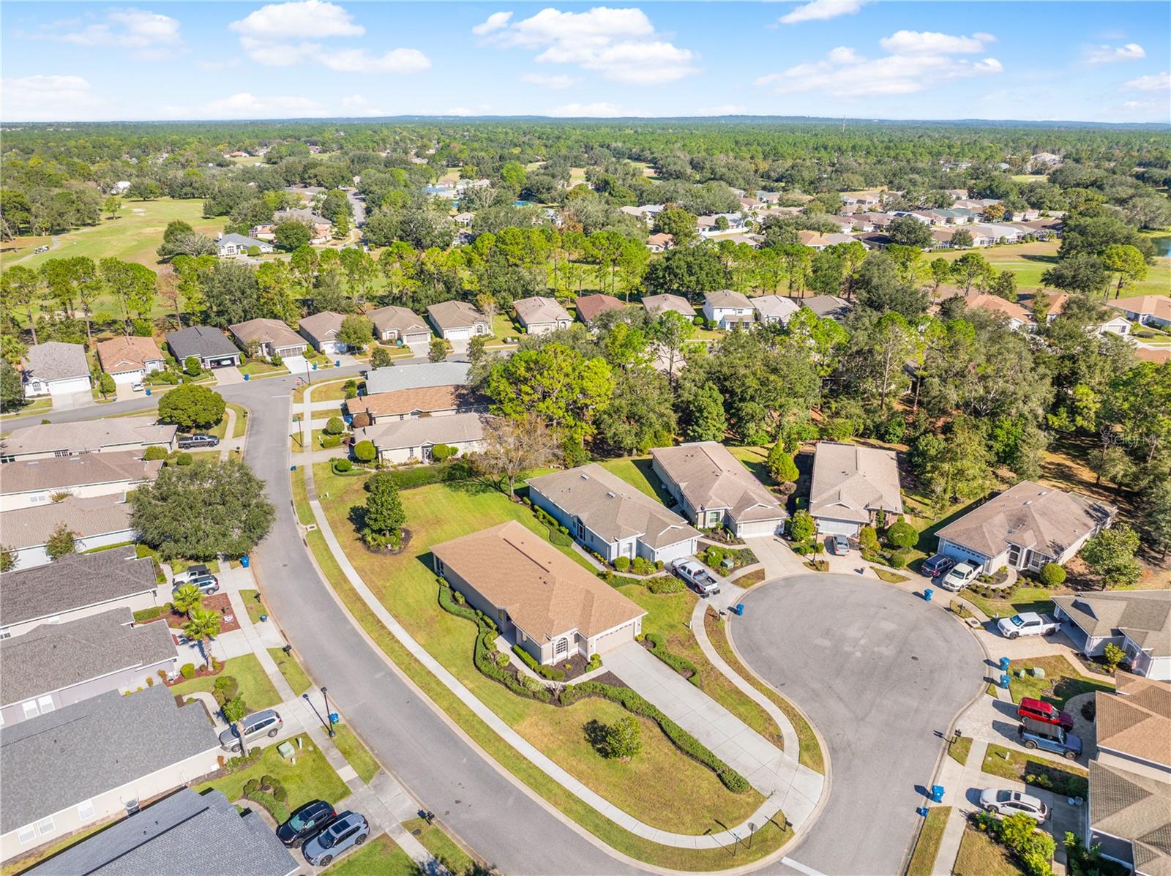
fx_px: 811
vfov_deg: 56.7
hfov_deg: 71.6
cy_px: 438
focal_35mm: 24
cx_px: 586
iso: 100
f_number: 2.8
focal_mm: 12.29
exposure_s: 1/2000
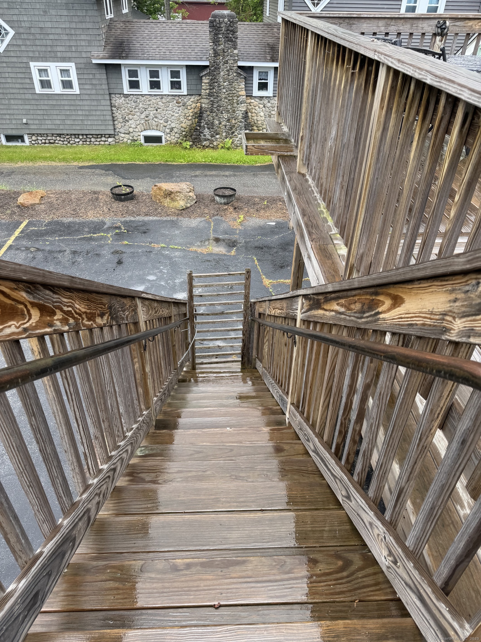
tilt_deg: -36.1
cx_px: 240
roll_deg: -0.6
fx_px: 445
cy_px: 321
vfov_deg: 71.6
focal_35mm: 24
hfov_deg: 56.8
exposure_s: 1/499
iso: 80
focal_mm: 6.76
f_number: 1.78
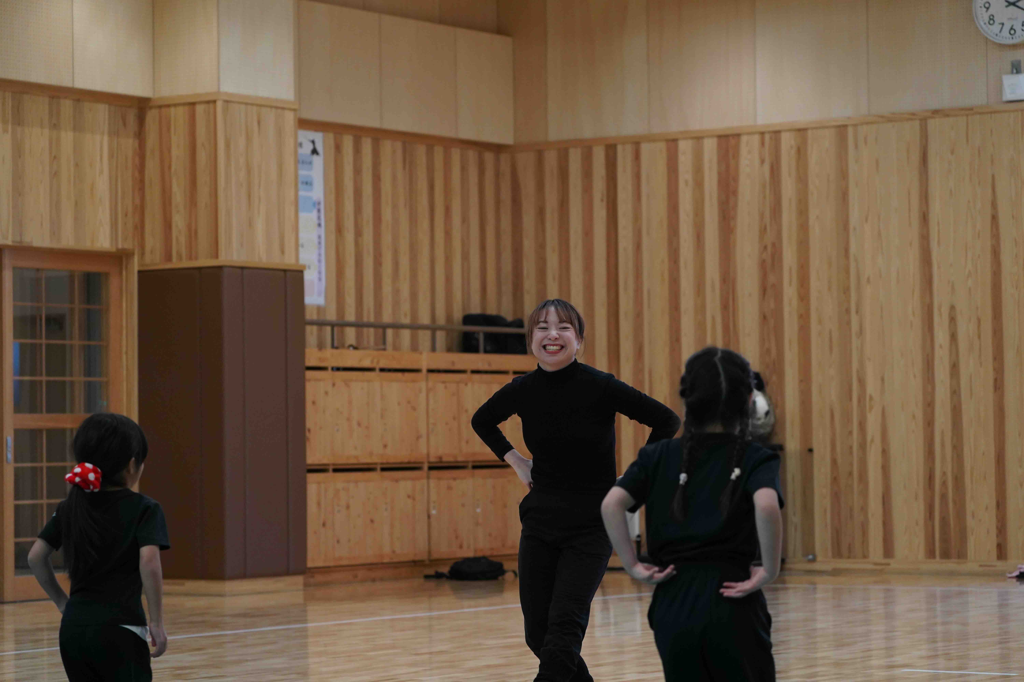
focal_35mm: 100
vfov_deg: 13.7
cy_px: 341
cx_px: 512
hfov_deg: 20.4
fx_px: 2844
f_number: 4.5
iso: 3200
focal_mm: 100
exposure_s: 1/400
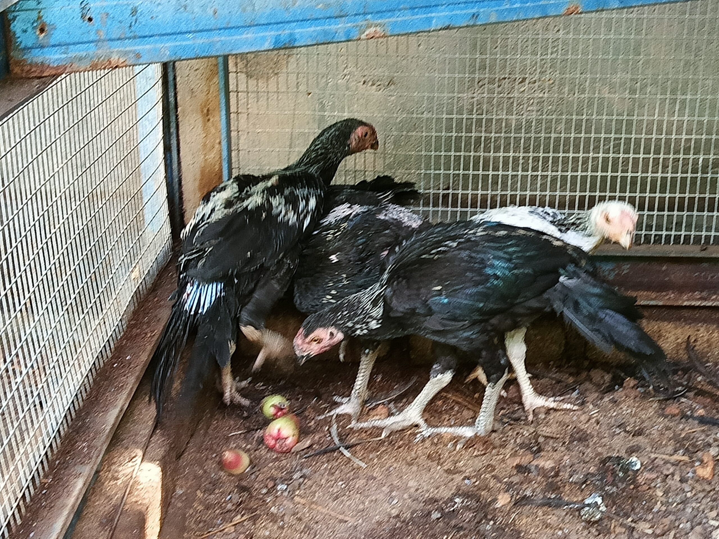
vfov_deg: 27.0
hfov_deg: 35.5
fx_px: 1122
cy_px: 270
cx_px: 360
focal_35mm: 54
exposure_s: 1/50
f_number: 1.75
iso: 500
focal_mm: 5.24
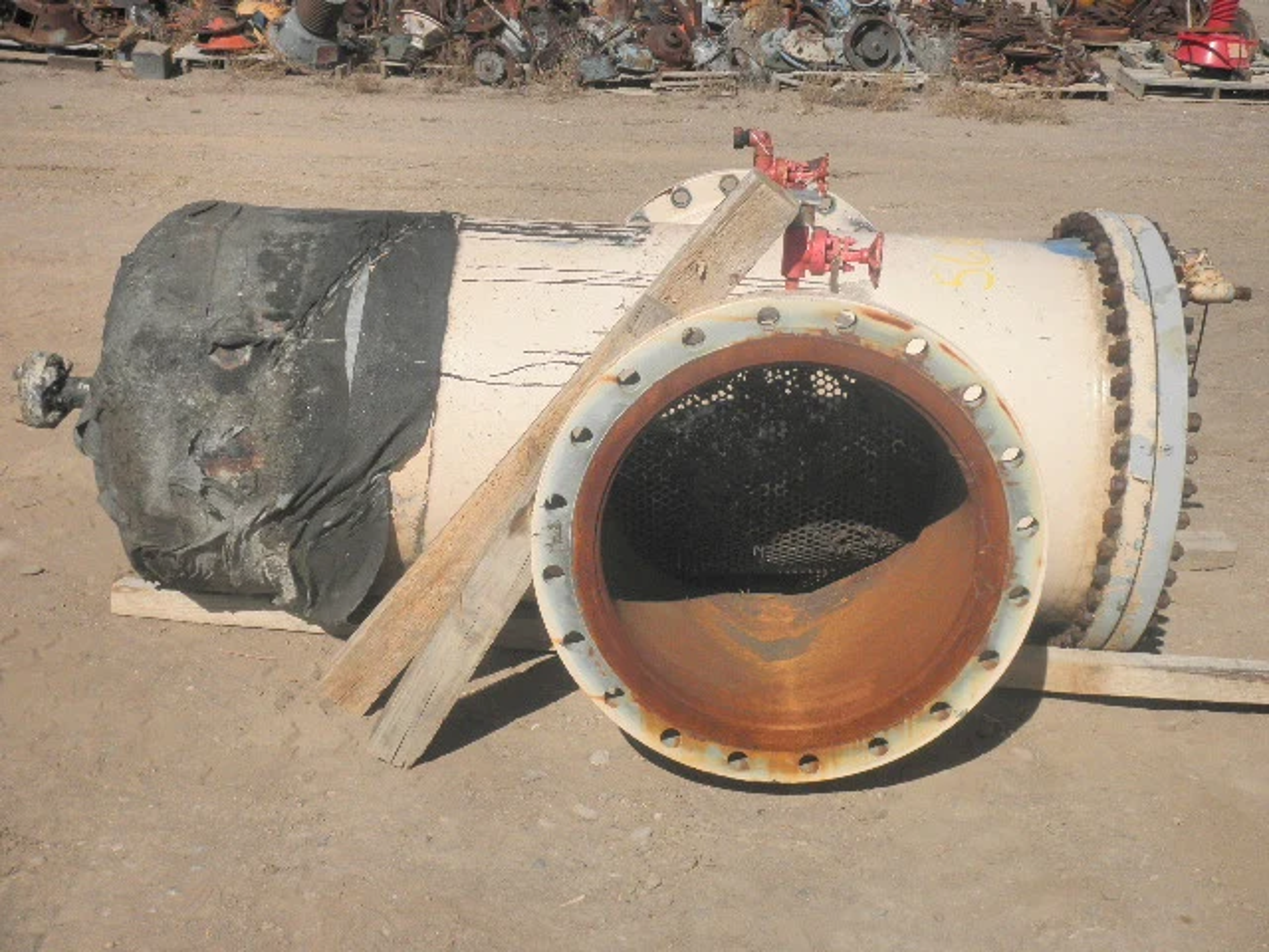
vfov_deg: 32.9
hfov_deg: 42.9
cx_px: 634
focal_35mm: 44
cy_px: 476
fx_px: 1613
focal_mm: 7.9
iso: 64
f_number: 9.6
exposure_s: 1/200
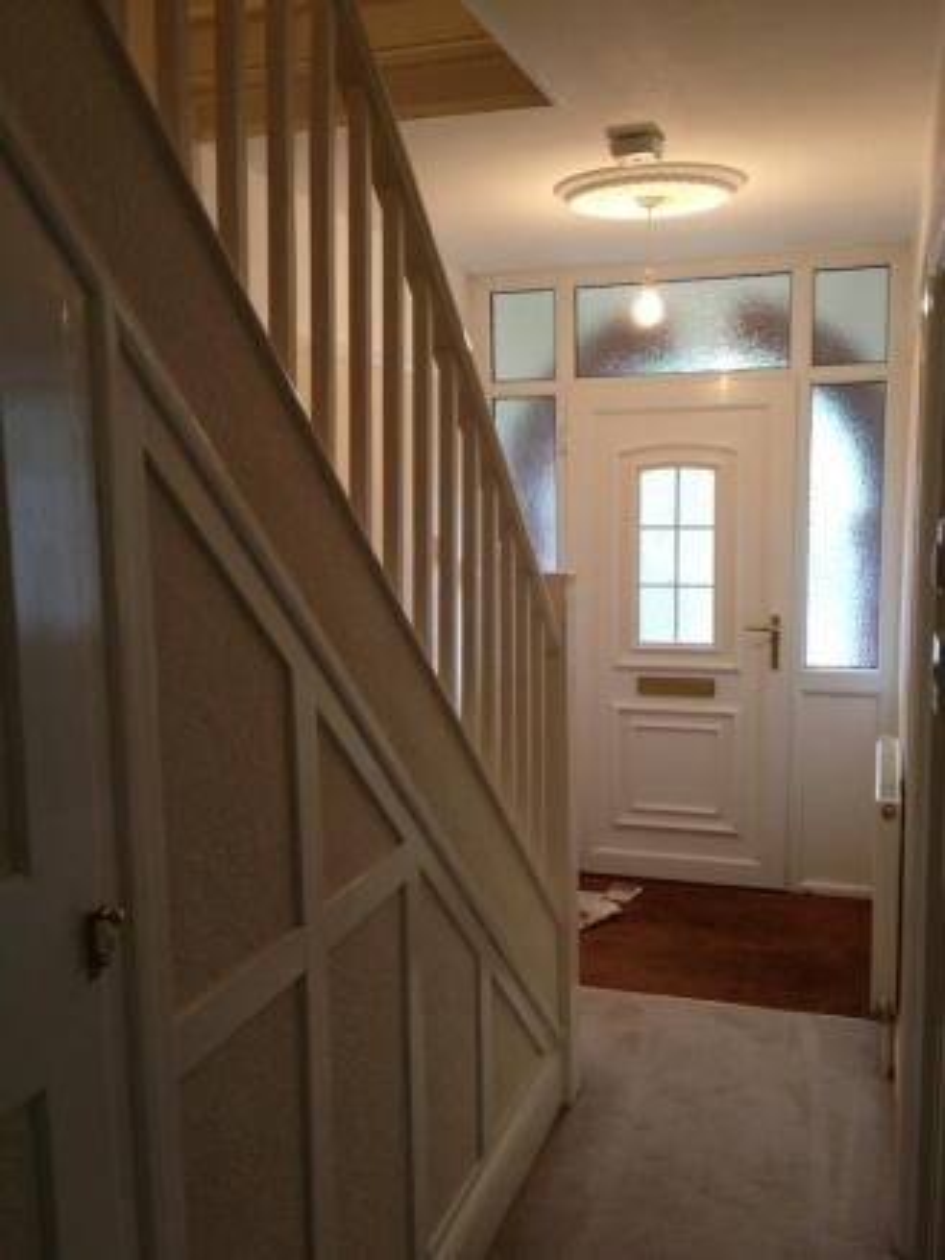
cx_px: 472
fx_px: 1273
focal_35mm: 35
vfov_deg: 52.6
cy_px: 630
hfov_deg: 40.7
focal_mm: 4.28
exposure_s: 1/20
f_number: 2.4
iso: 80
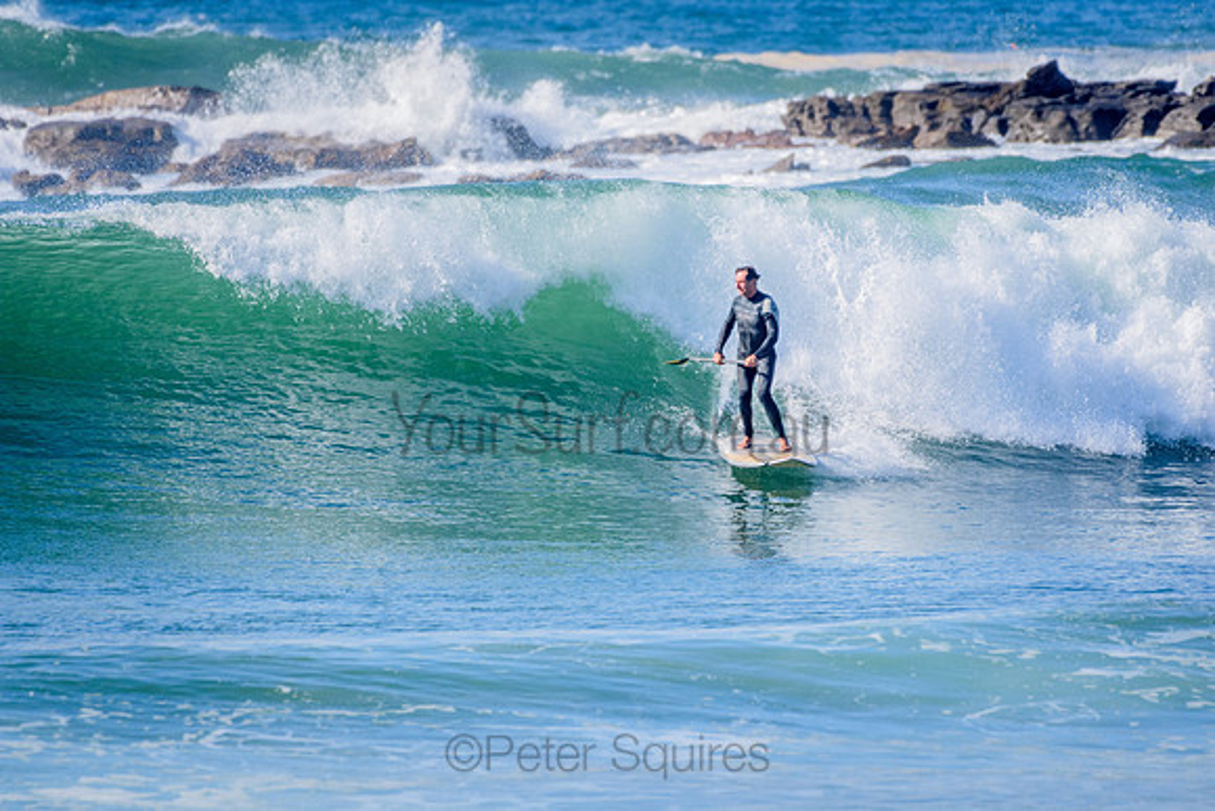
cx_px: 608
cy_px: 406
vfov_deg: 1.8
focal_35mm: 750
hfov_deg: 2.7
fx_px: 25317
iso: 450
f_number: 5.6
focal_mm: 500
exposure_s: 1/2000
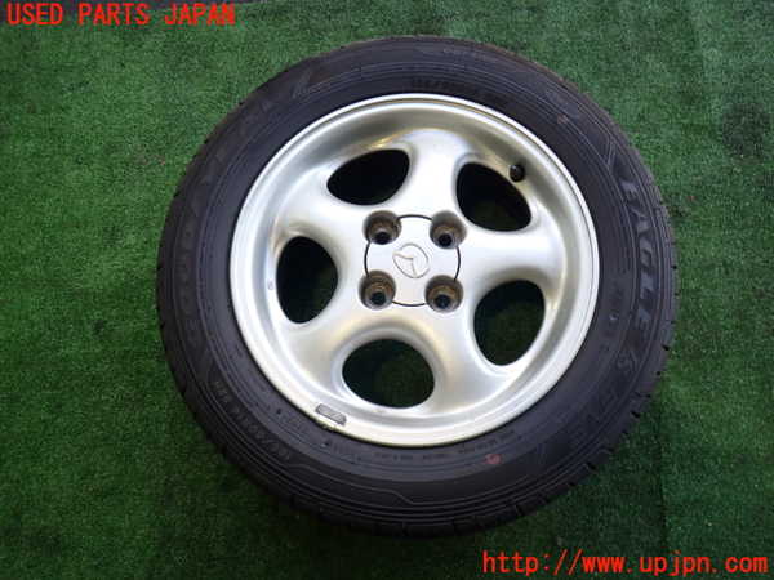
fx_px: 671
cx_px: 387
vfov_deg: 46.8
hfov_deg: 60.0
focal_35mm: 30
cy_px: 290
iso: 200
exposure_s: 1/100
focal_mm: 5.4
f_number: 2.3
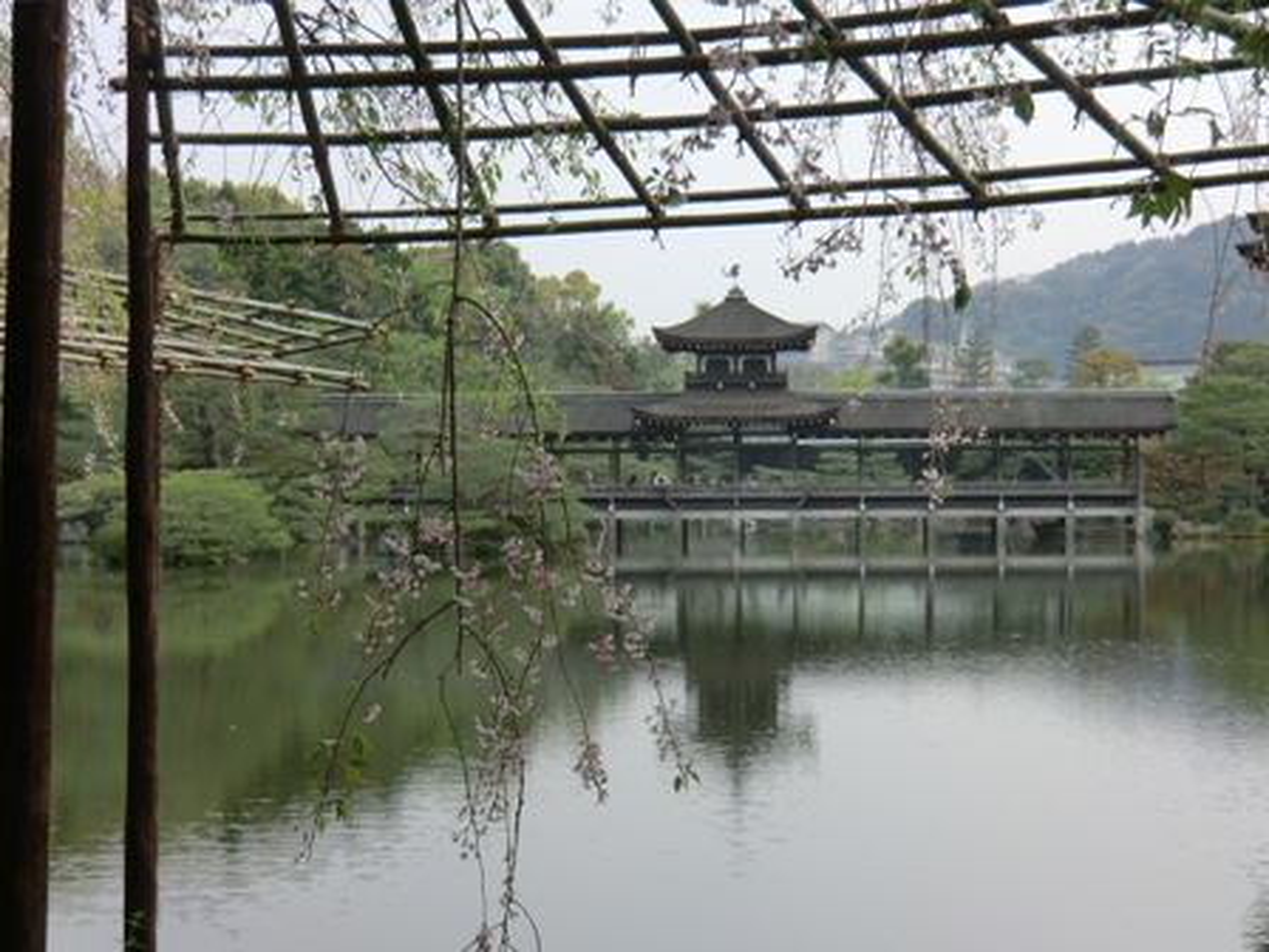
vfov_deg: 22.6
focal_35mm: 65
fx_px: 2383
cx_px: 634
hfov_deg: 29.8
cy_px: 476
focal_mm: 11.6
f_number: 4.4
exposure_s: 1/200
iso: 64
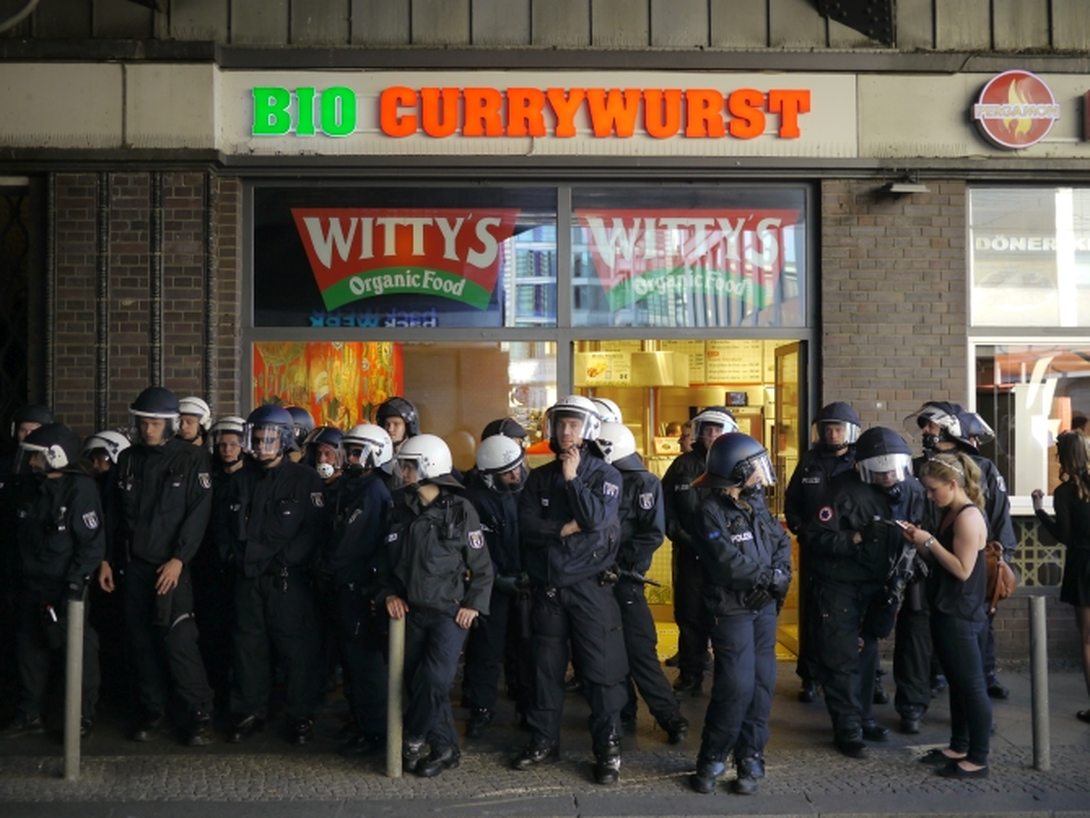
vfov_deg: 36.0
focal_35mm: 40
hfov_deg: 46.8
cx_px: 545
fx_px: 1260
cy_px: 409
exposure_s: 1/250
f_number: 1.7
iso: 160
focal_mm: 20
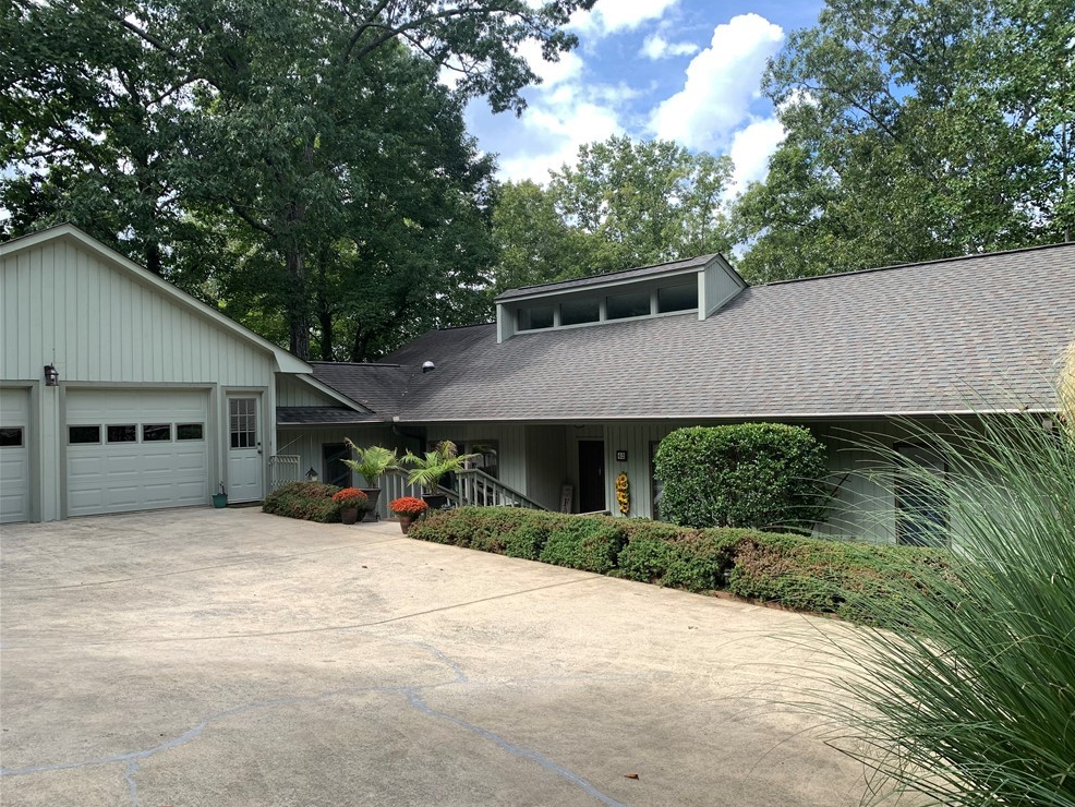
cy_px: 415
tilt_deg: +0.8
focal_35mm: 27
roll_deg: +1.7
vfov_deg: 51.4
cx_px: 557
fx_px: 839
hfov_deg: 65.3
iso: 25
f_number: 1.8
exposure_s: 1/1190
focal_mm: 4.25
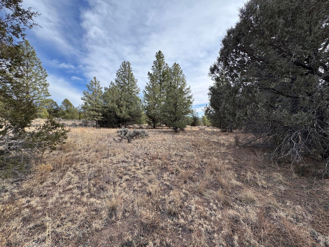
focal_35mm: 14
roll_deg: -0.1
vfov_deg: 85.7
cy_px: 124
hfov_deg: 102.1
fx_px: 133
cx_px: 164
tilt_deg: -2.7
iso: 40
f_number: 2.2
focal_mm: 2.22
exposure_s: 1/693
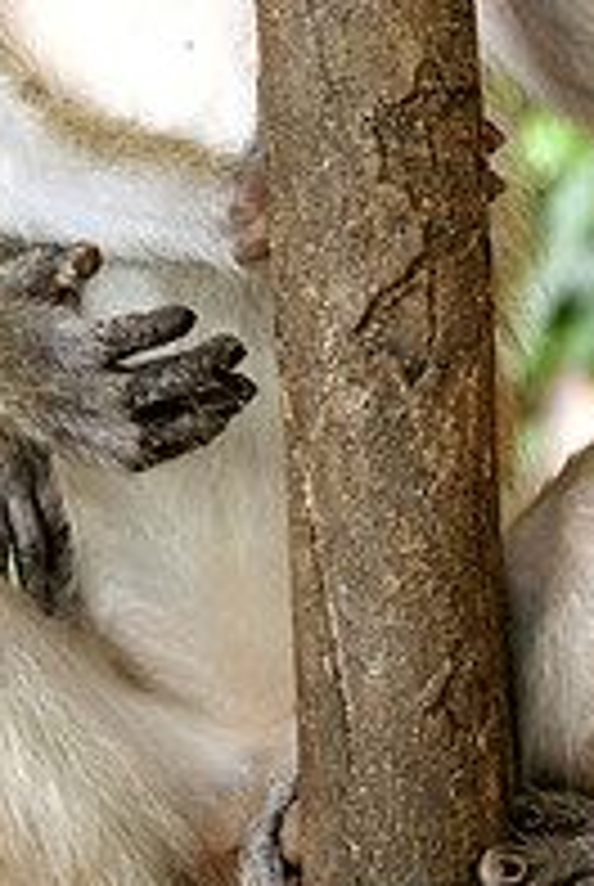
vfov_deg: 12.0
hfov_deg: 8.0
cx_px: 4
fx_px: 4217
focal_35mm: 171
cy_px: 220
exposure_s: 1/80
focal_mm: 50
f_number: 5.6
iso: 400
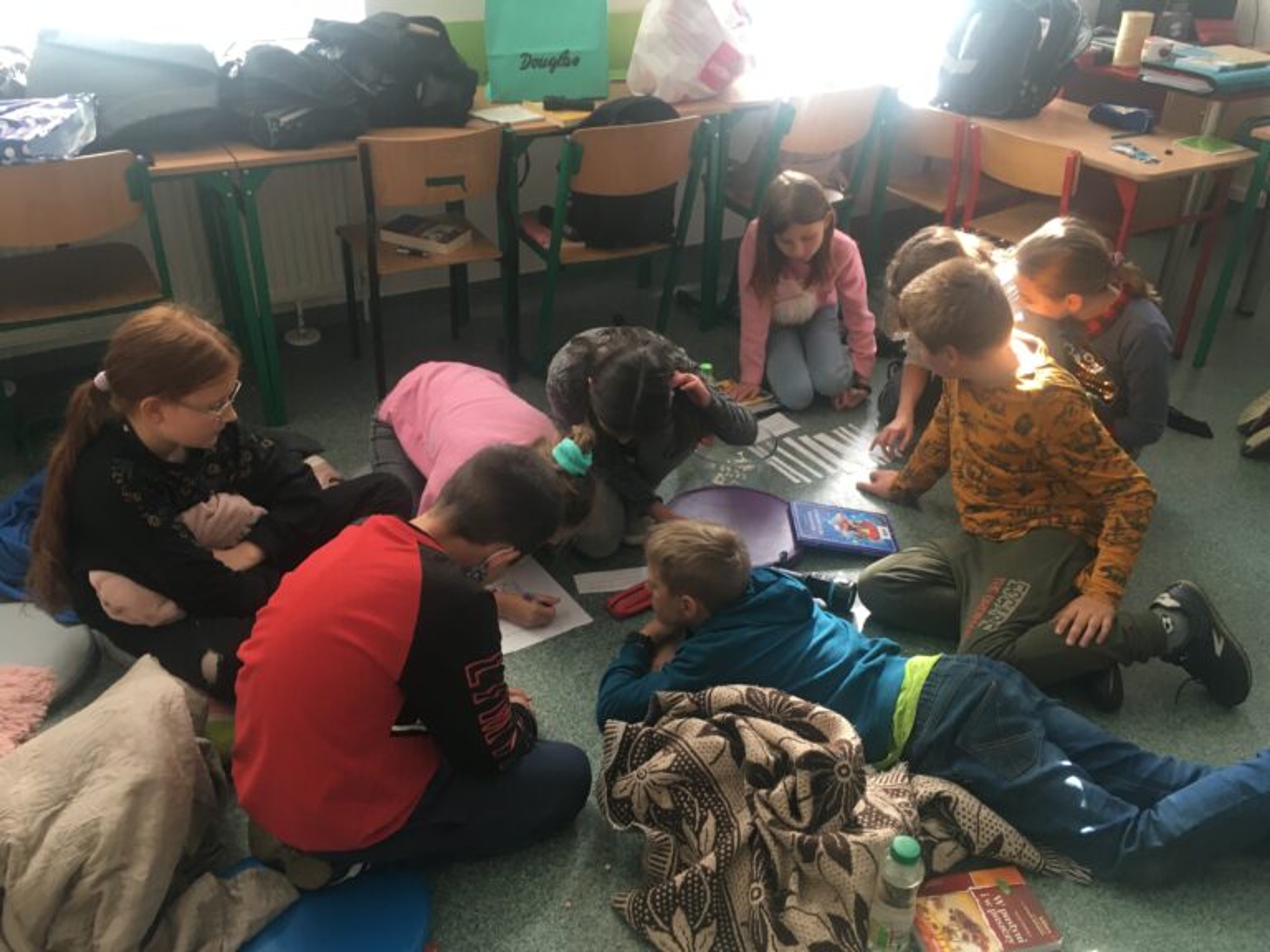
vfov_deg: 48.2
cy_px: 476
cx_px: 635
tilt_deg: -30.2
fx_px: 1064
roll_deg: -0.4
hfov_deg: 61.7
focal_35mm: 29
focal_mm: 4.15
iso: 100
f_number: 2.2
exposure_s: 1/33
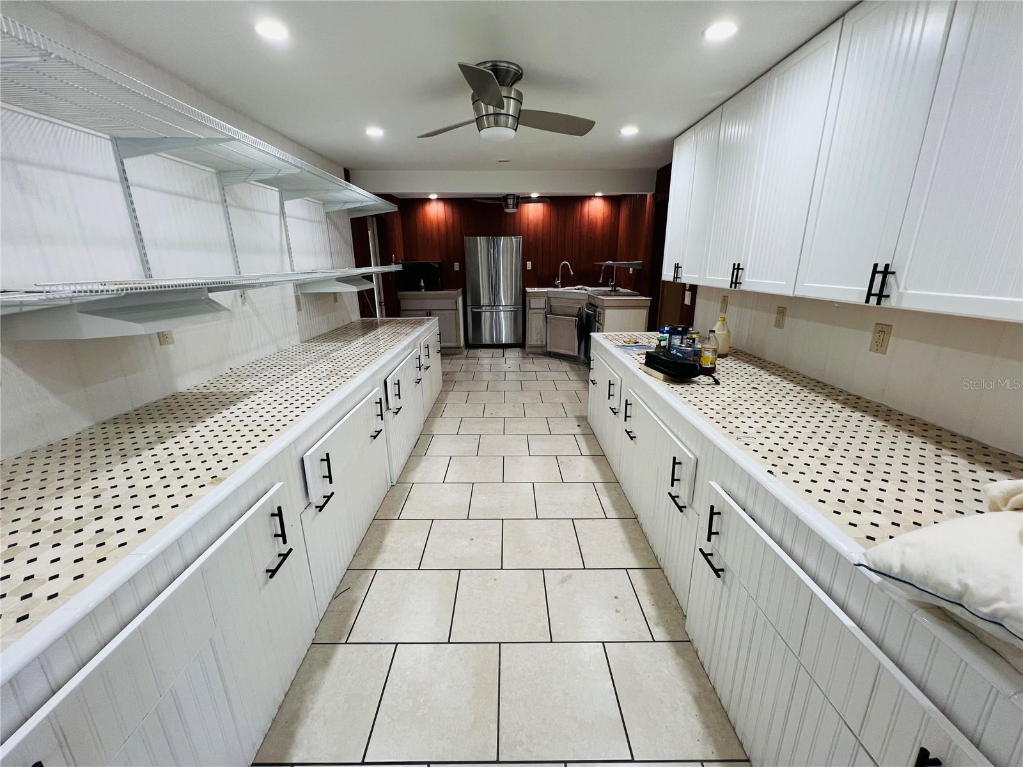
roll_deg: -0.1
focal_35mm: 13
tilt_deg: -17.3
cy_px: 384
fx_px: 384
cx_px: 512
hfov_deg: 106.2
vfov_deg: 89.9
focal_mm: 1.57
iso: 125
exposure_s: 1/60
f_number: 1.8
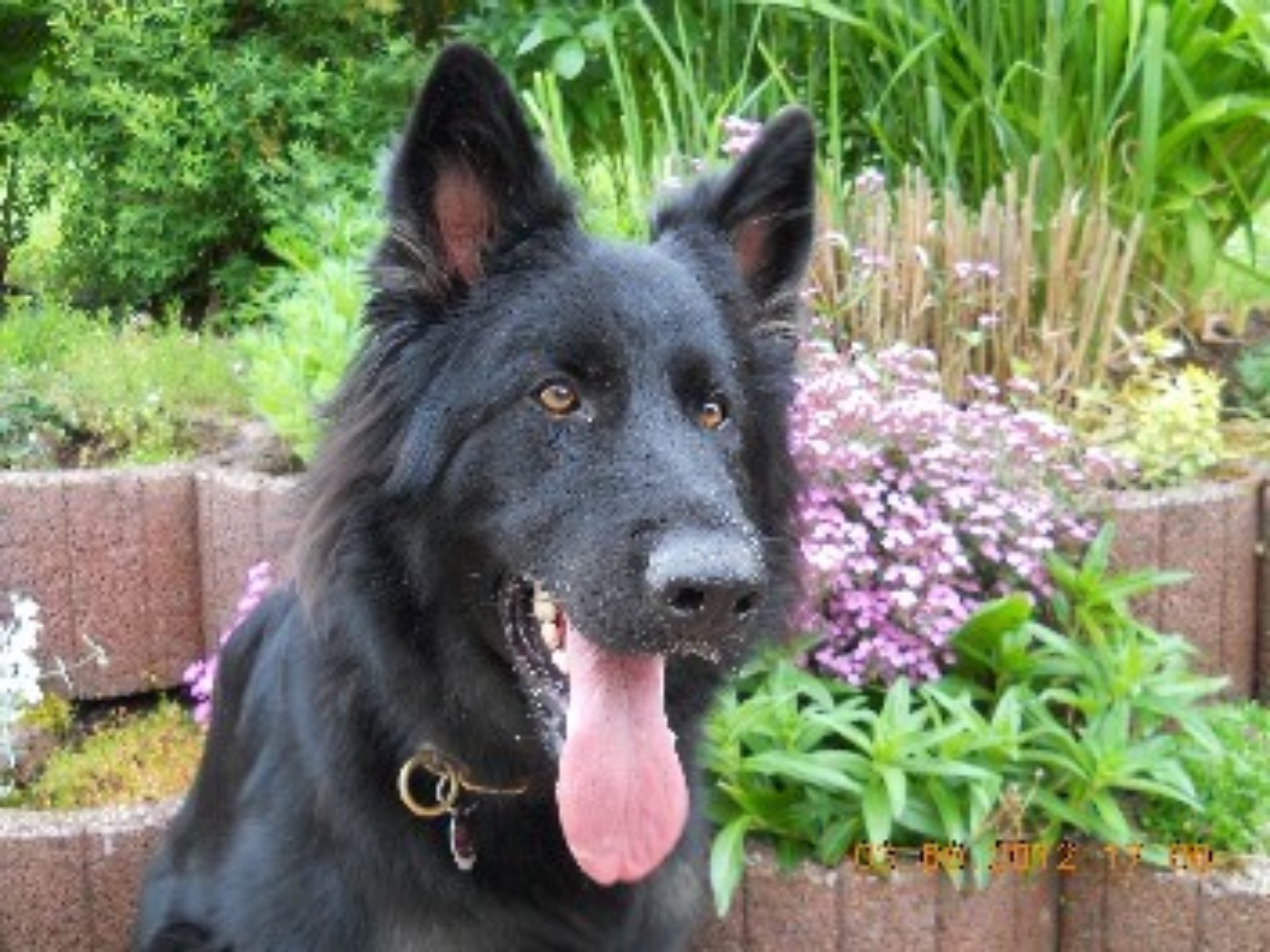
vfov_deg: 35.1
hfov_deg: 45.8
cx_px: 635
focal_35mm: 41
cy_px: 476
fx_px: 1504
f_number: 3.1
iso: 125
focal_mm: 6.72
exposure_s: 1/30
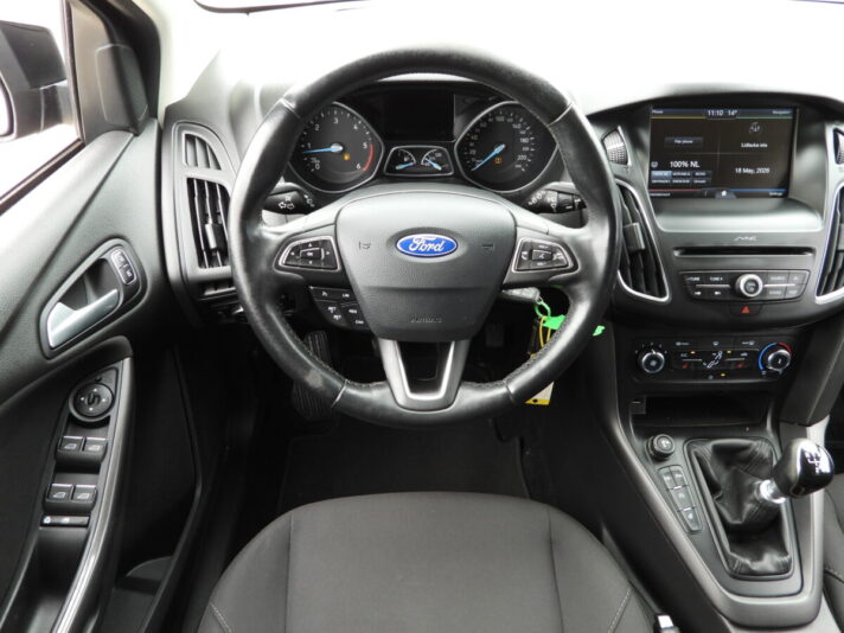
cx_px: 422
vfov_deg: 56.8
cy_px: 316
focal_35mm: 24
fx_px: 585
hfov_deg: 71.6
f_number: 2.8
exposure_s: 1/40
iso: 100
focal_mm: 4.3
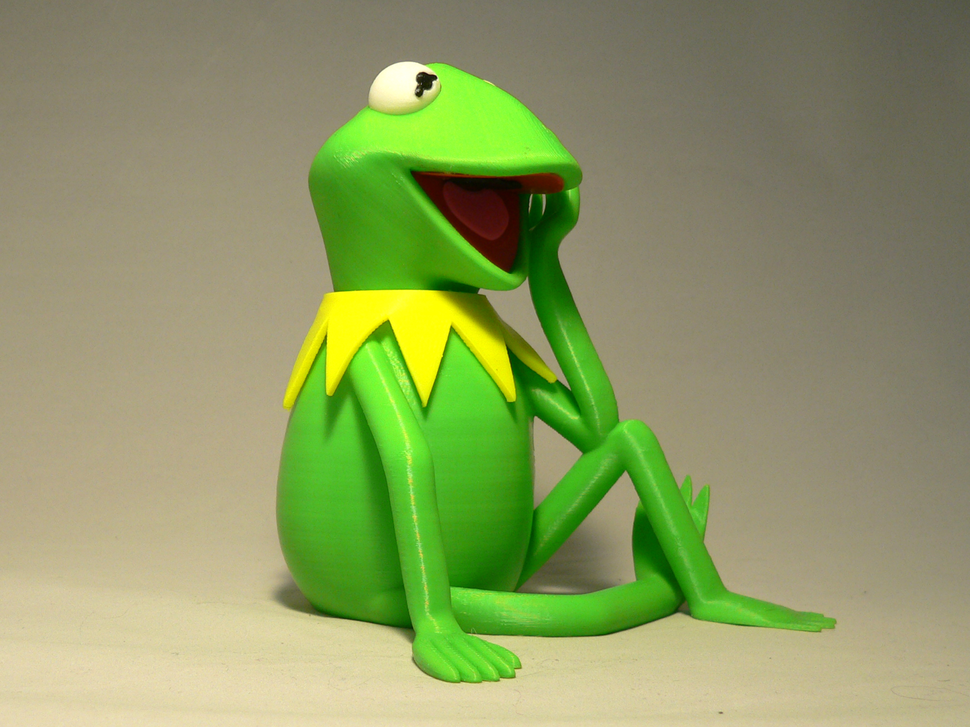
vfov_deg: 39.7
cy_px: 364
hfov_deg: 51.4
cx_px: 485
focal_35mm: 36
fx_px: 1009
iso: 150
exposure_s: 1/60
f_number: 2.8
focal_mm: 6
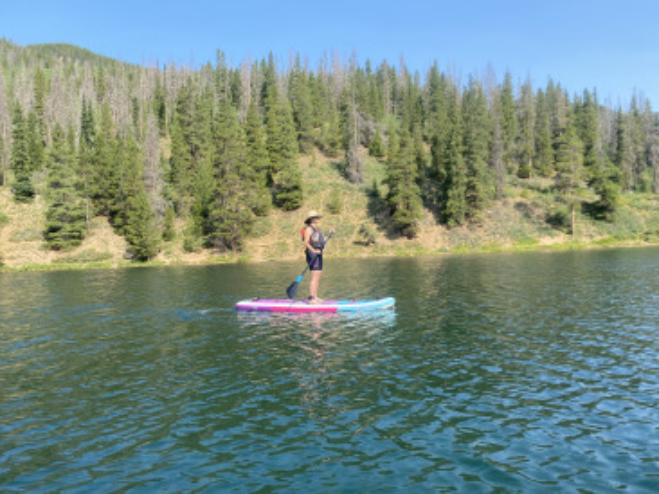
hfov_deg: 67.3
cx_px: 330
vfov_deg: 53.0
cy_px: 247
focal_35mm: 26
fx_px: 495
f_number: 1.8
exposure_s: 1/898
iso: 32
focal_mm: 4.25
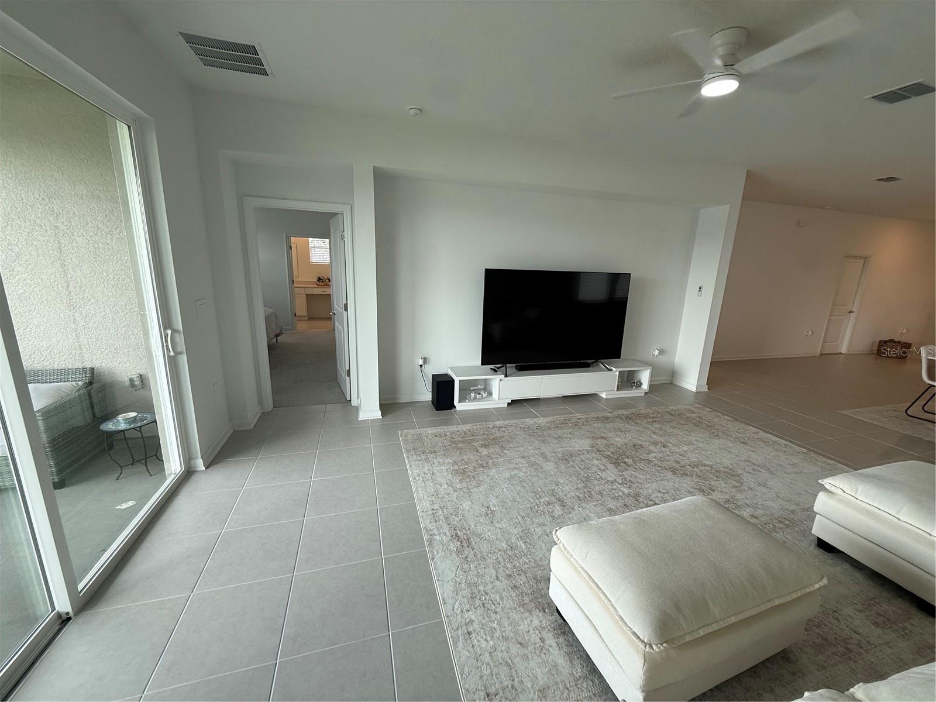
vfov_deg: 85.7
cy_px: 351
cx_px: 468
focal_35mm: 14
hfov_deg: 102.1
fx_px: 379
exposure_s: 1/120
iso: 100
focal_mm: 2.22
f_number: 2.2
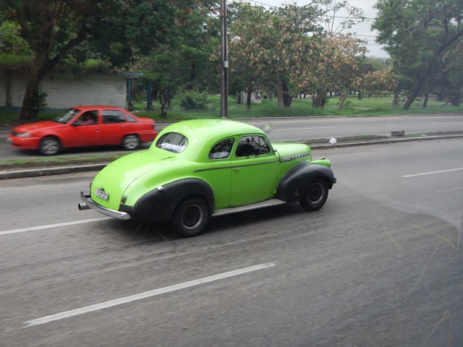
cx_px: 232
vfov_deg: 36.8
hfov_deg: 47.9
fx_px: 522
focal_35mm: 39
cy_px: 174
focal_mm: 7
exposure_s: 1/160
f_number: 4
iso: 400
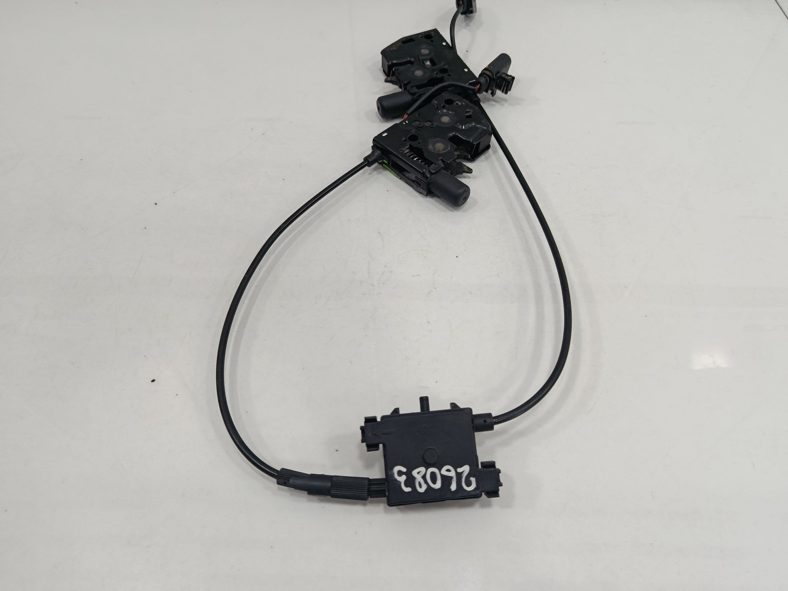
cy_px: 283
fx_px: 569
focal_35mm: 25
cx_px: 406
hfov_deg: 69.4
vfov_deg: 54.9
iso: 766
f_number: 1.7
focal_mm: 5.24
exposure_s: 1/100
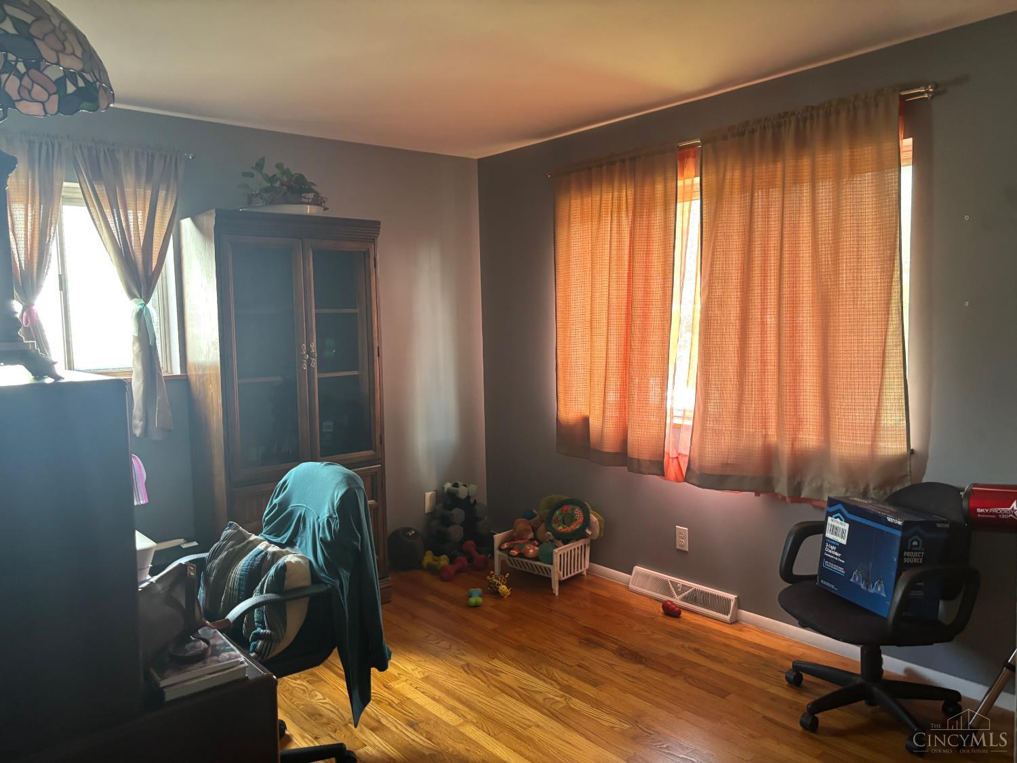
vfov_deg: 53.1
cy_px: 382
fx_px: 764
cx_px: 508
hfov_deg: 67.3
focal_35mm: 26
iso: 250
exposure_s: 1/60
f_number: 1.6
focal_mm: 5.96
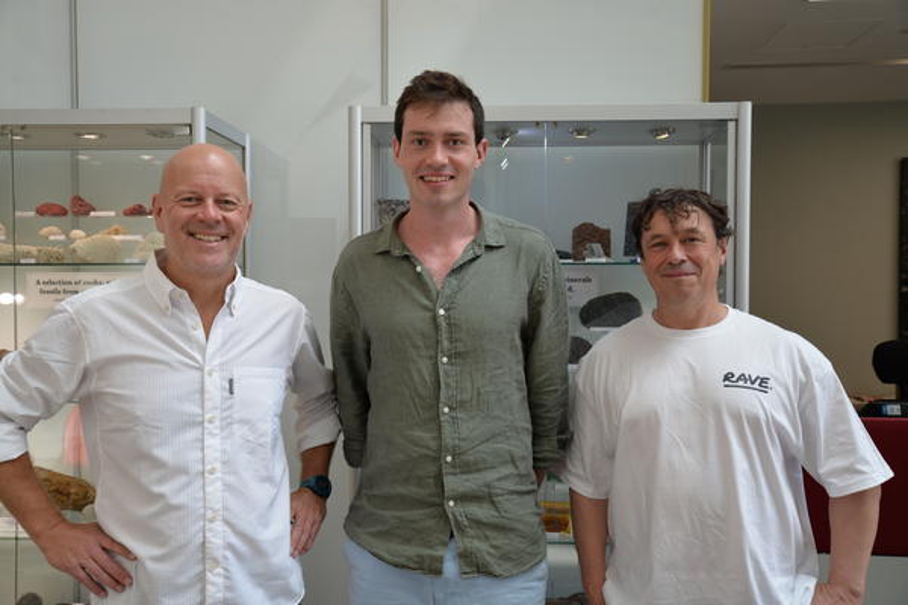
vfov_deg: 38.9
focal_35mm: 34
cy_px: 302
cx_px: 454
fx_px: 857
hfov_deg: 55.8
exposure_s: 1/125
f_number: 5.6
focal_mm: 34
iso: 400
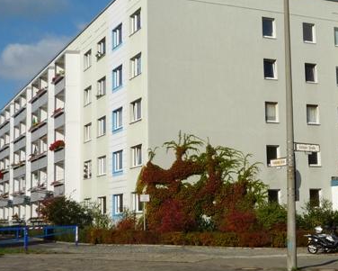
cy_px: 130
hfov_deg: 28.9
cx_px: 230
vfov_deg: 23.5
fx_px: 650
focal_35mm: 65
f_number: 6.3
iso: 100
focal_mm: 4.7
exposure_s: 1/800
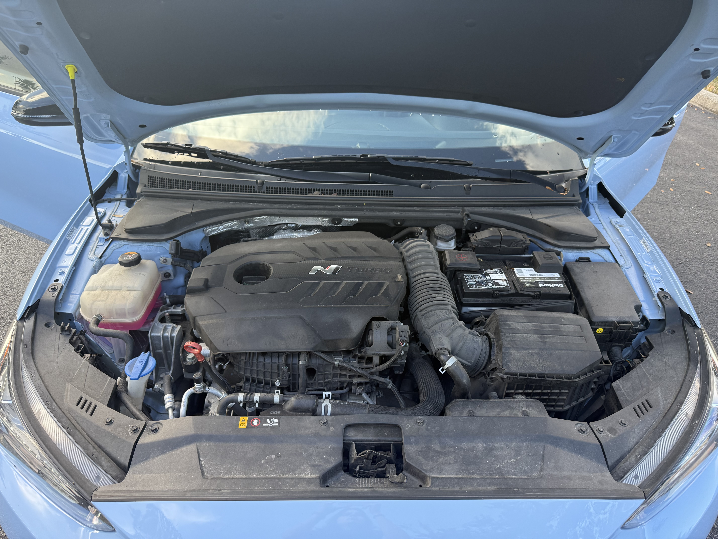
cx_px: 359
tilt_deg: -31.4
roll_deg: -2.3
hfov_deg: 71.6
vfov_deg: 56.8
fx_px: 498
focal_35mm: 24
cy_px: 270
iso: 100
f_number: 1.78
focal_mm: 6.76
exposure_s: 1/250
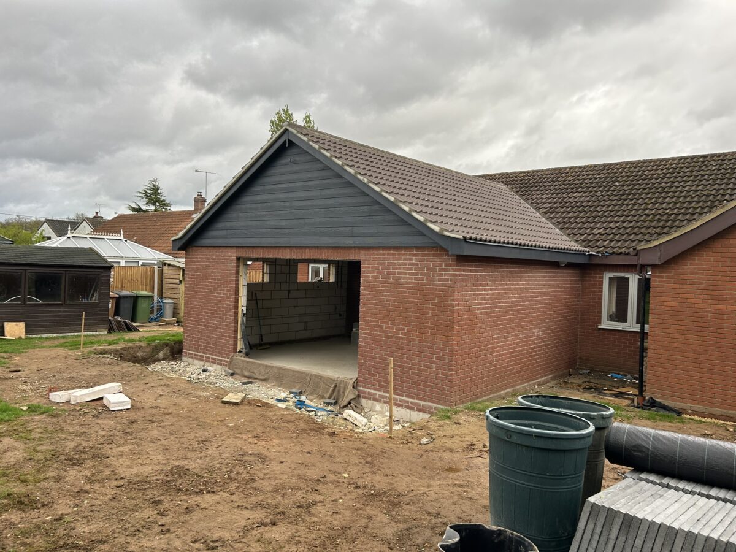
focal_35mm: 26
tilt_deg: -0.6
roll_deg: -1.6
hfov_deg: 67.3
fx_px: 553
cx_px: 368
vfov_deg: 53.1
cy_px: 276
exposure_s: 1/464
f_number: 1.5
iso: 50
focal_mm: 5.7
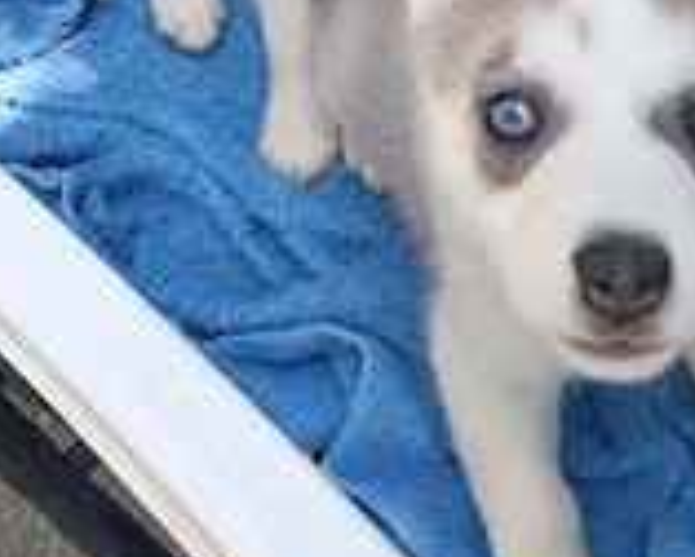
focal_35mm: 67
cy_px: -195
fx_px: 1380
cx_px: 478
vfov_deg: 20.6
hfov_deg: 28.0
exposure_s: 1/909
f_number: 1.9
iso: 713
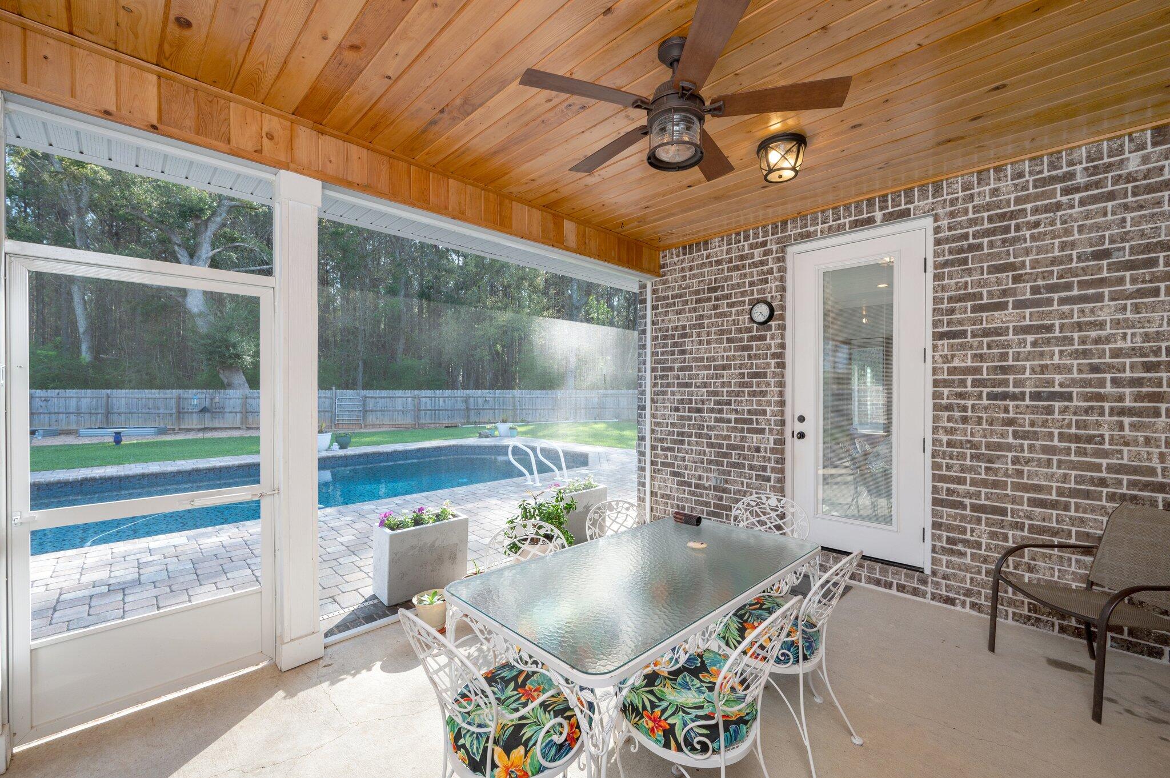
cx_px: 585
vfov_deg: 81.1
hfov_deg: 104.3
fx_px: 455
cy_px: 389
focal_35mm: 14
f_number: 9
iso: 320
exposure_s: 1/100
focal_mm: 14
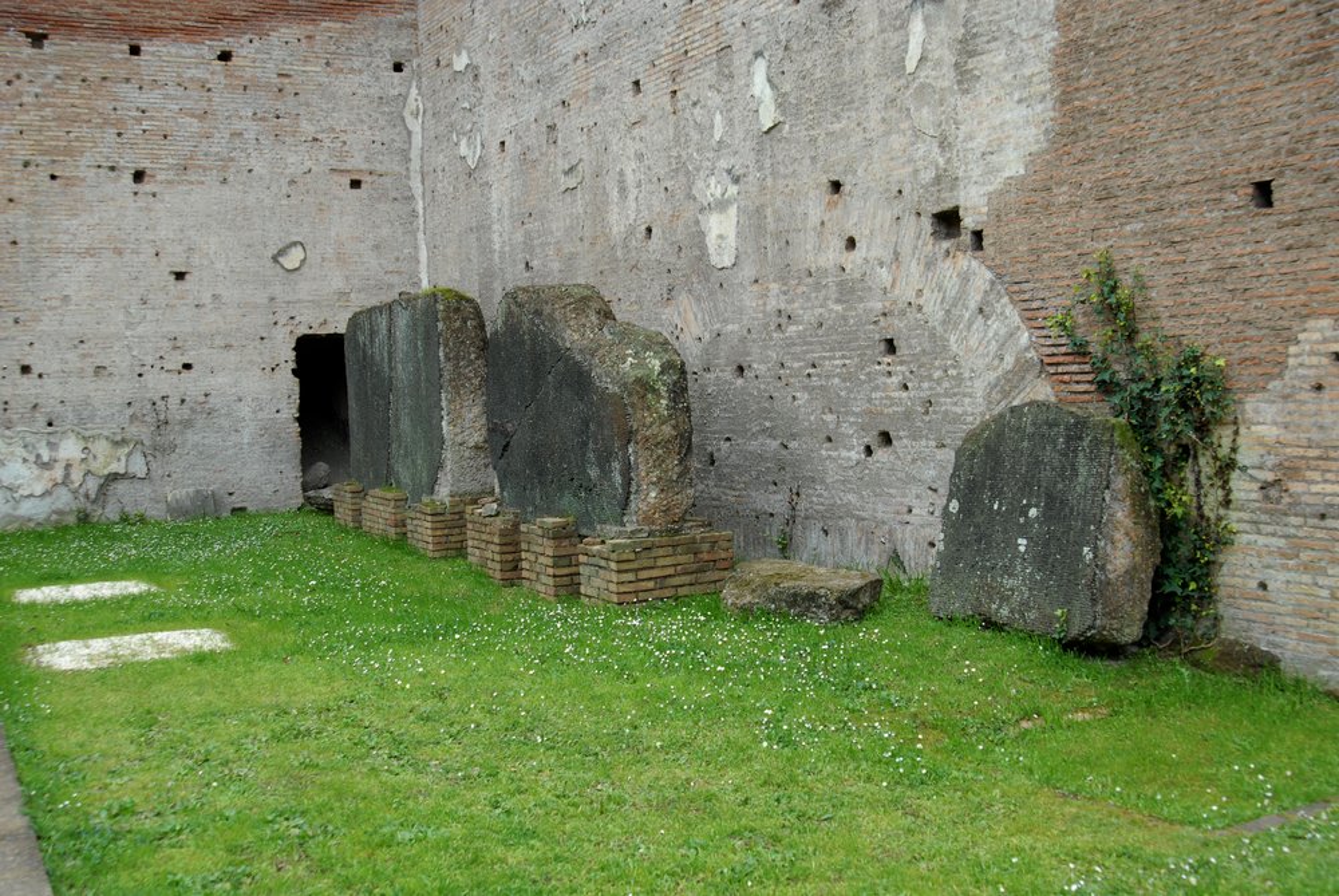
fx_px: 1340
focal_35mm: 36
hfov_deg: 53.1
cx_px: 670
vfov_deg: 37.0
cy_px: 448
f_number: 4.5
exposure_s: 1/125
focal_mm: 24
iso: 200
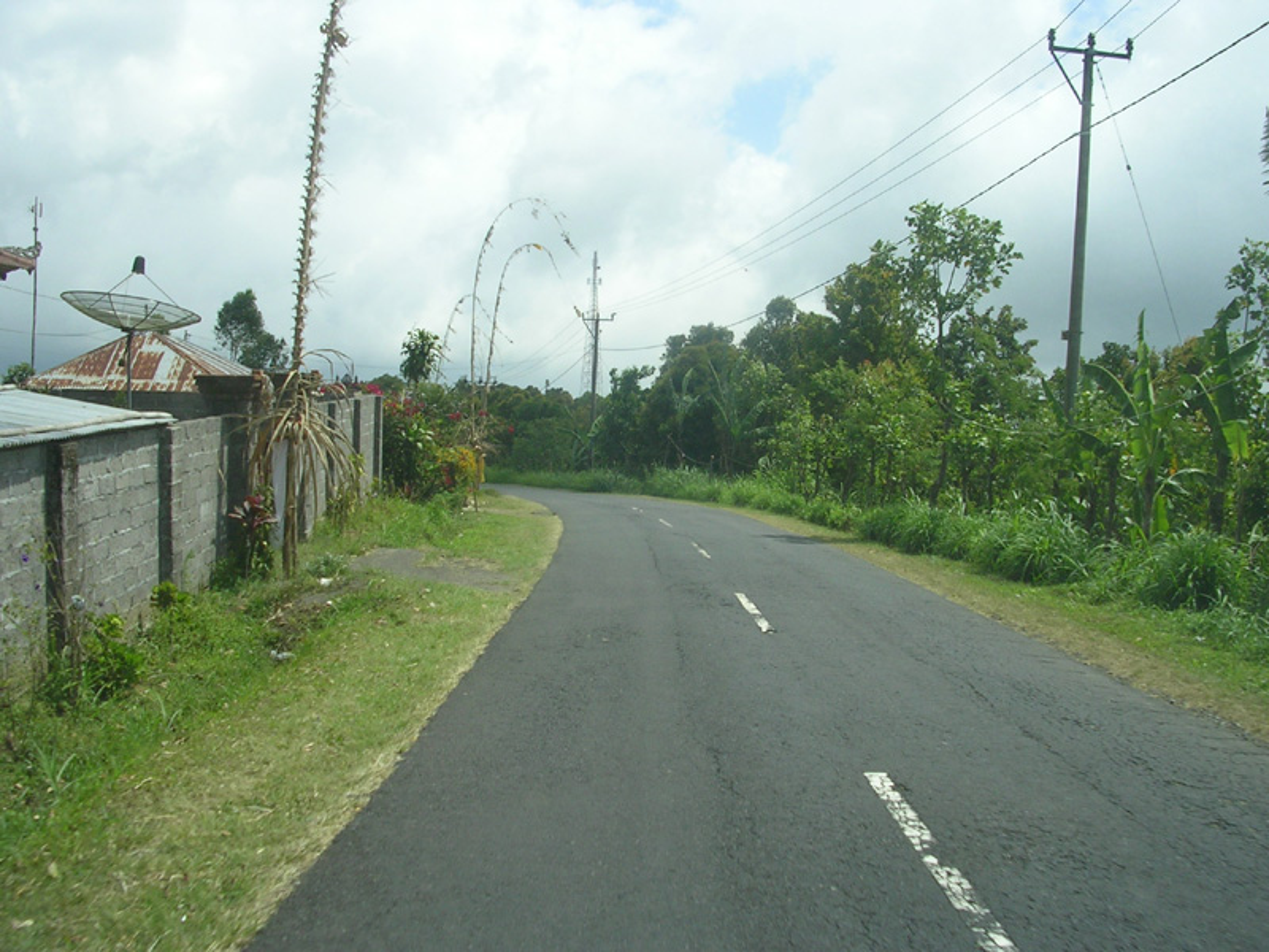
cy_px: 476
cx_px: 634
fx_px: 1393
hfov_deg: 49.0
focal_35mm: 38
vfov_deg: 37.7
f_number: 5.6
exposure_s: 1/306
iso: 50
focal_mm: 5.8
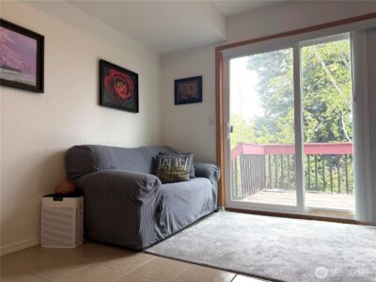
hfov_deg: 71.6
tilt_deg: +2.2
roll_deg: +0.3
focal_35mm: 24
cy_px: 141
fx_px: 261
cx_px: 188
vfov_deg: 56.8
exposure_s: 1/120
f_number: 1.78
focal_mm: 6.76
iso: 80
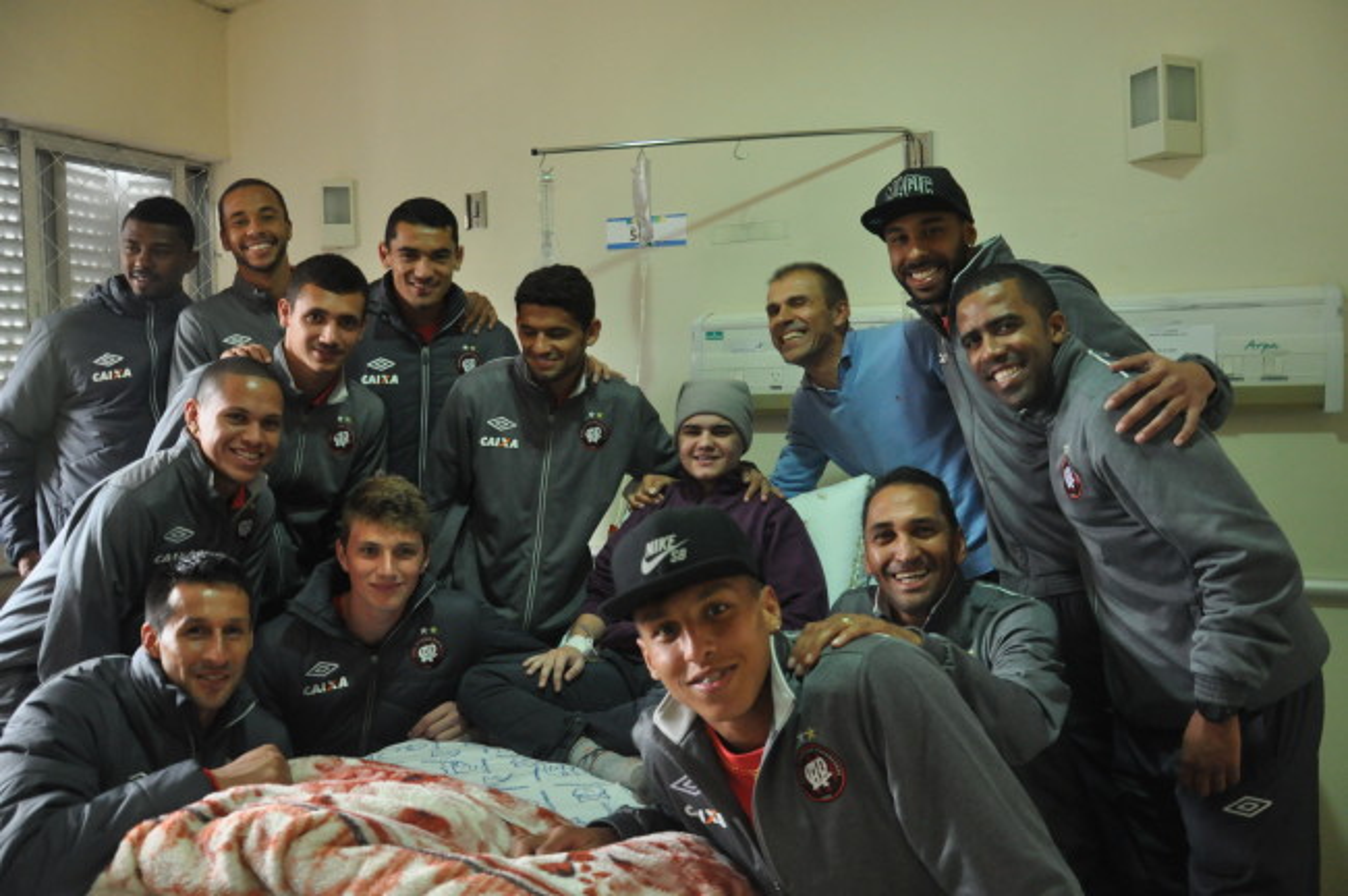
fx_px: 1010
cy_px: 448
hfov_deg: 67.4
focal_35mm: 27
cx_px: 674
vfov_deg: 47.8
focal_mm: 18
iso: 1600
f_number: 3.5
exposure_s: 1/60
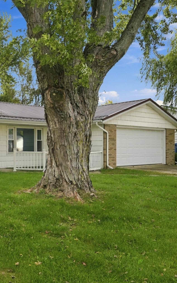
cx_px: 4
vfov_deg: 52.7
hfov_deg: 32.0
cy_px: 142
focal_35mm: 37
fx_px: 286
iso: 640
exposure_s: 1/500
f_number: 7.1
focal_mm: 24
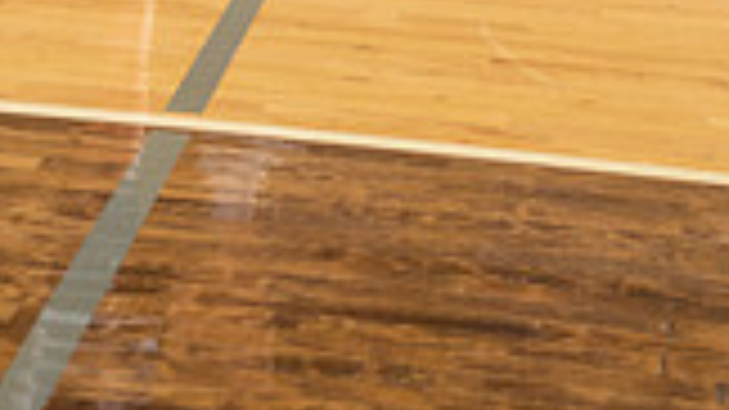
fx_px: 2763
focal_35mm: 143
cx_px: 310
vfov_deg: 7.8
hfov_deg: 15.0
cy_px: -599
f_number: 4
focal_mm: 49
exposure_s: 1/250
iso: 640
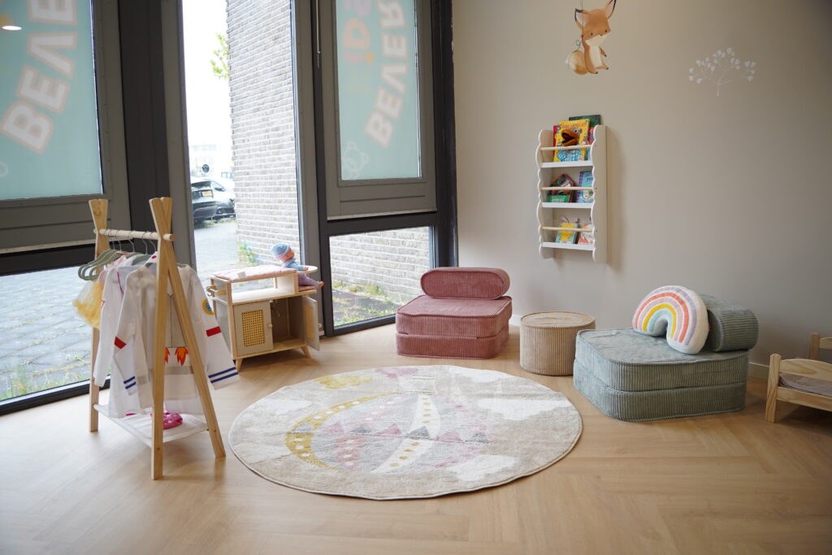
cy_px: 278
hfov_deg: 67.4
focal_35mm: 27
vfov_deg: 47.9
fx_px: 624
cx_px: 416
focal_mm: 18
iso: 320
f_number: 2.8
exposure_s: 1/125
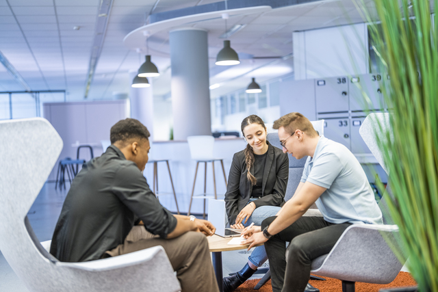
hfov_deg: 39.6
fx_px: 608
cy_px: 146
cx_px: 219
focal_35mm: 50
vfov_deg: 27.0
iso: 400
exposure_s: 1/100
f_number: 1.4
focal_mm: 50
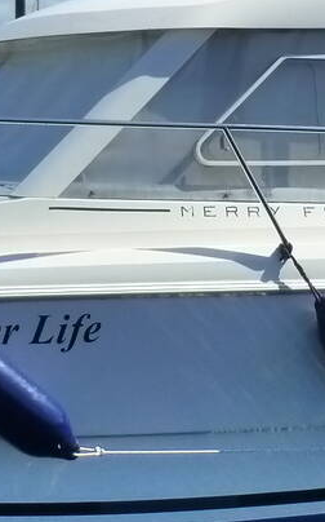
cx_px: 70
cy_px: 185
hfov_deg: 10.4
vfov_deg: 16.5
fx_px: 1788
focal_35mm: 126
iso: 250
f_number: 4
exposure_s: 1/1300
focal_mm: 5.4
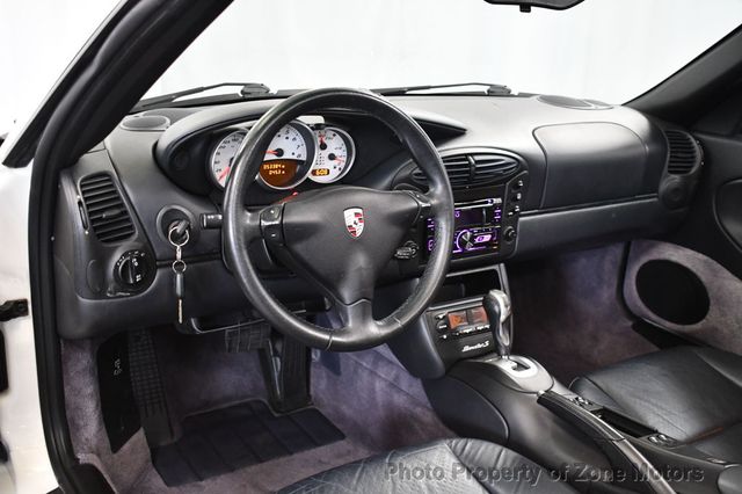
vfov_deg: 34.2
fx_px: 803
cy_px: 247
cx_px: 371
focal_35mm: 39
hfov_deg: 49.6
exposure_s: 1/80
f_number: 4
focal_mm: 26
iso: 3200
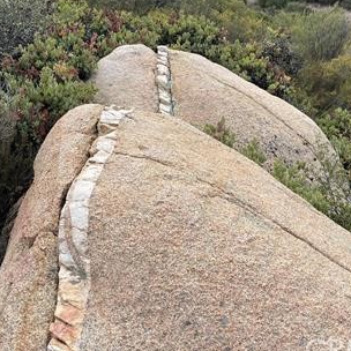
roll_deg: -4.1
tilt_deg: -38.3
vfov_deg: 48.4
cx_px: 182
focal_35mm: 34
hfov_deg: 48.4
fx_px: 390
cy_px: 171
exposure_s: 1/1695
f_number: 1.6
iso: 50
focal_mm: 5.1
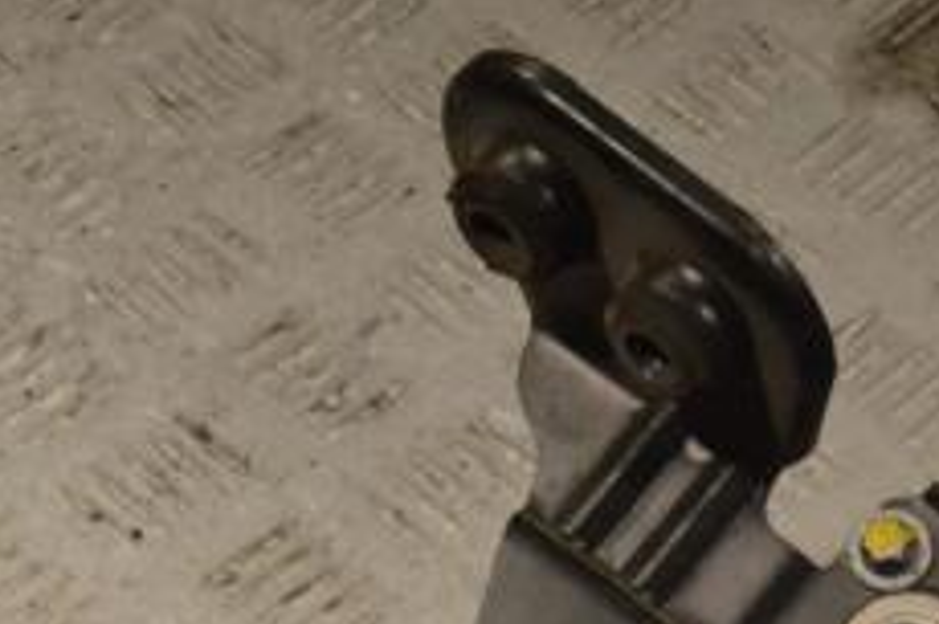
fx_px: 3466
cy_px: 803
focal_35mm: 133
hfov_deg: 15.4
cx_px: 621
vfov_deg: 10.1
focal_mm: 34
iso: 3200
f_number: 11
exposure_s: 1/500
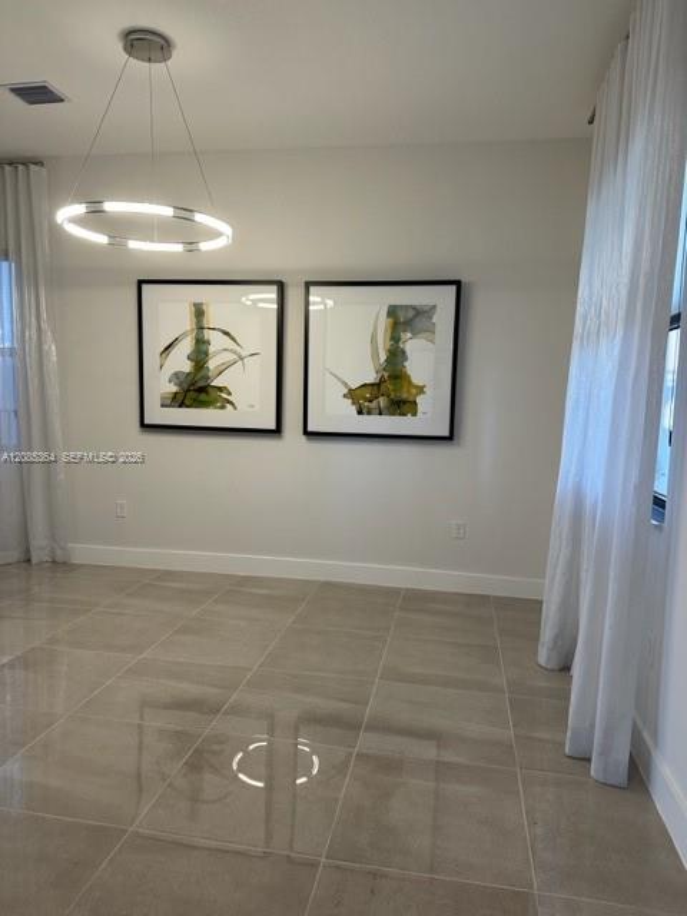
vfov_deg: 71.6
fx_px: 635
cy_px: 458
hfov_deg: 56.8
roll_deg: -2.6
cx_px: 344
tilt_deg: -7.0
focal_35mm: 24
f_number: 1.78
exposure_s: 1/120
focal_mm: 6.86
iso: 160
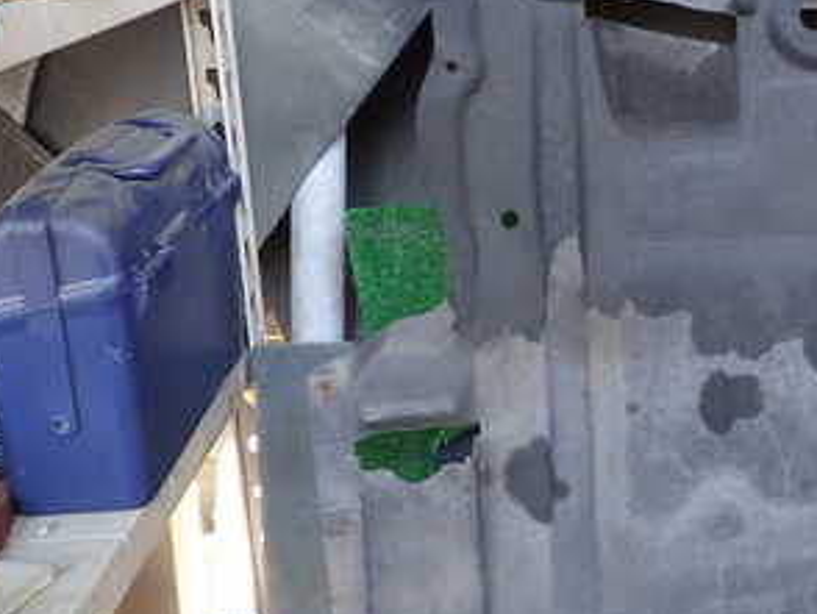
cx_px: 814
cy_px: 256
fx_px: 1205
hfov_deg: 34.2
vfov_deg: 28.6
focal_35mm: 51
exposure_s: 1/60
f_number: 2
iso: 200
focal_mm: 4.5
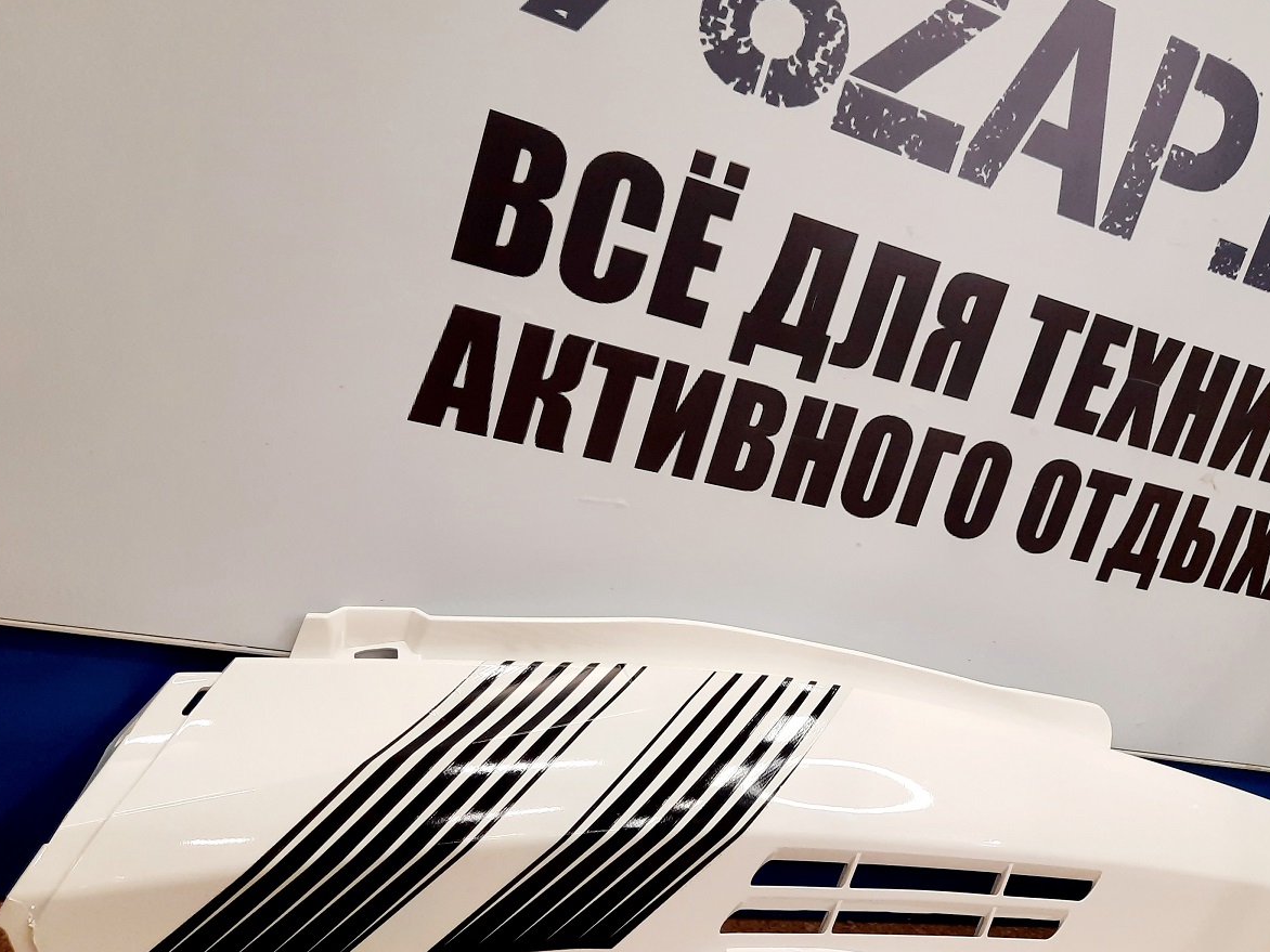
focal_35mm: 32
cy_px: 487
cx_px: 727
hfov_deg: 56.6
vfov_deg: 44.2
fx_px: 1174
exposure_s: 1/50
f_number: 2
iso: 160
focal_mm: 4.6
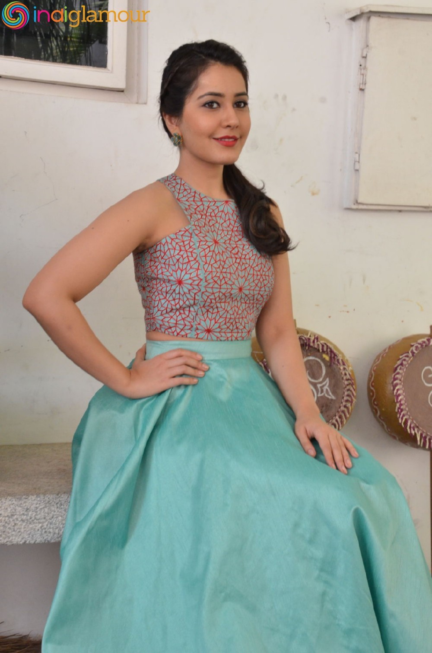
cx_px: 216
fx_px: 1031
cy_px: 326
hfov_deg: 23.7
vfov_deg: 35.1
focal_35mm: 57
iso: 2000
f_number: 8
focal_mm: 38
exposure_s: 1/125
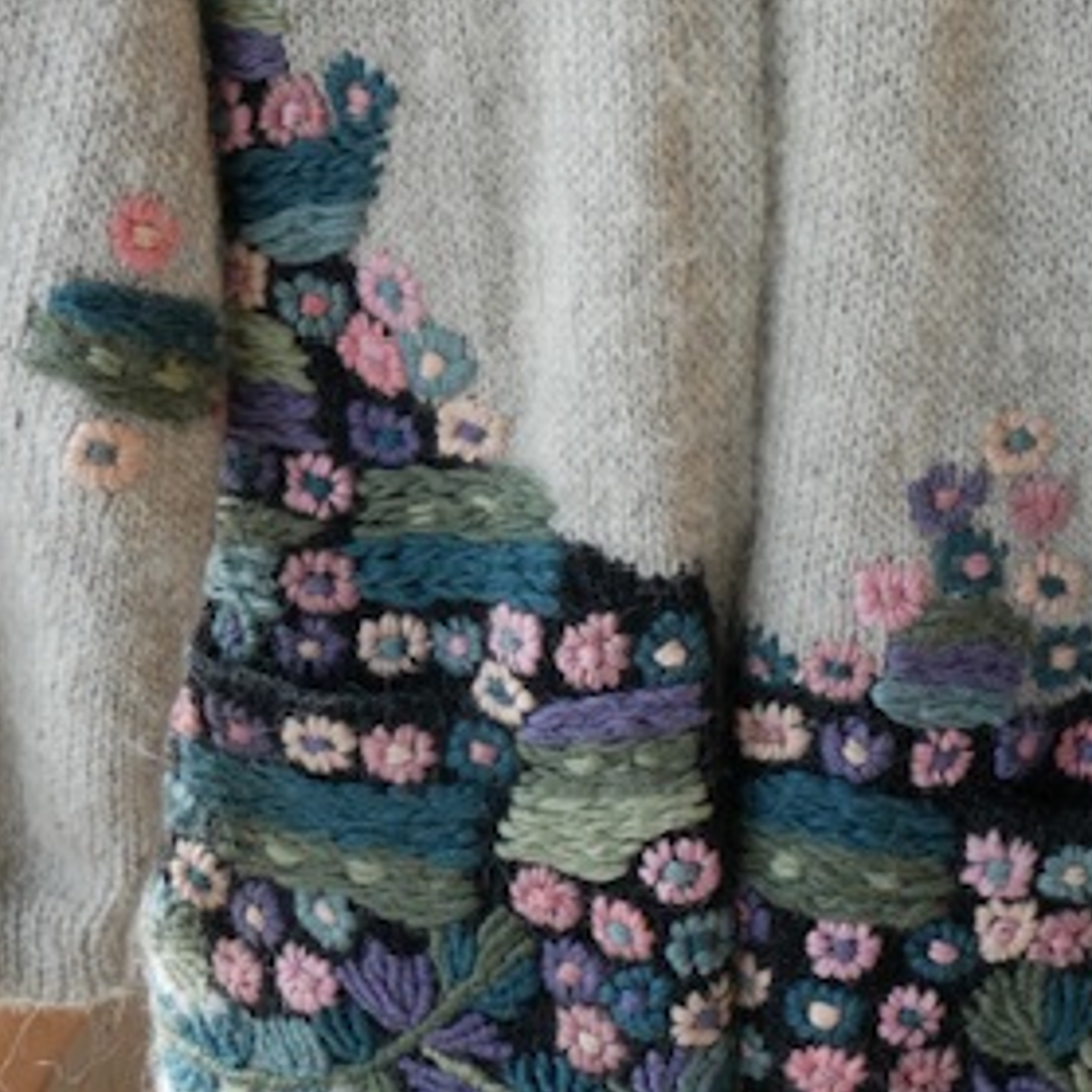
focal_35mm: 73
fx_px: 2605
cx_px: 775
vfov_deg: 22.8
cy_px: 31
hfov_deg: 23.5
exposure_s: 1/80
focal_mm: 18
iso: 200
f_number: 4.2
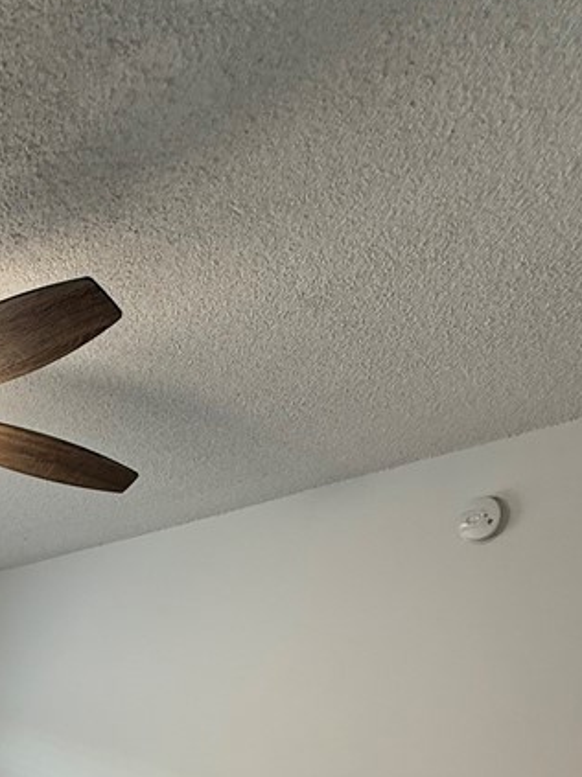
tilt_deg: -7.3
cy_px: 900
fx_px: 763
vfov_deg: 40.5
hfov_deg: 40.9
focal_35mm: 34
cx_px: 171
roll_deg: +2.7
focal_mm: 2.22
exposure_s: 1/120
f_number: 2.2
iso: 200
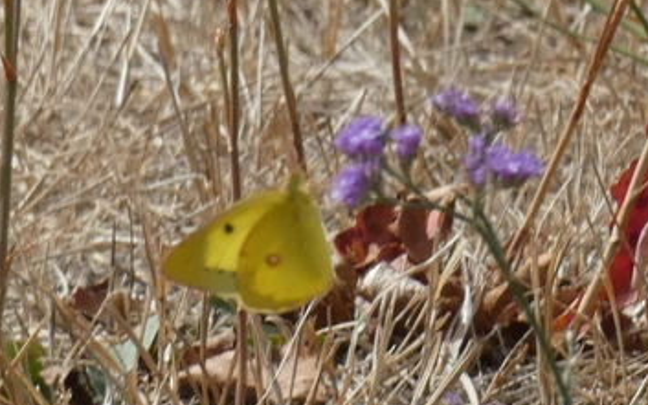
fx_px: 7368
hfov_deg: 5.0
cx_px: 321
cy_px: 242
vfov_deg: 3.2
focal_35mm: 417
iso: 160
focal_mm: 38.9
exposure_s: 1/320
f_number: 5.5
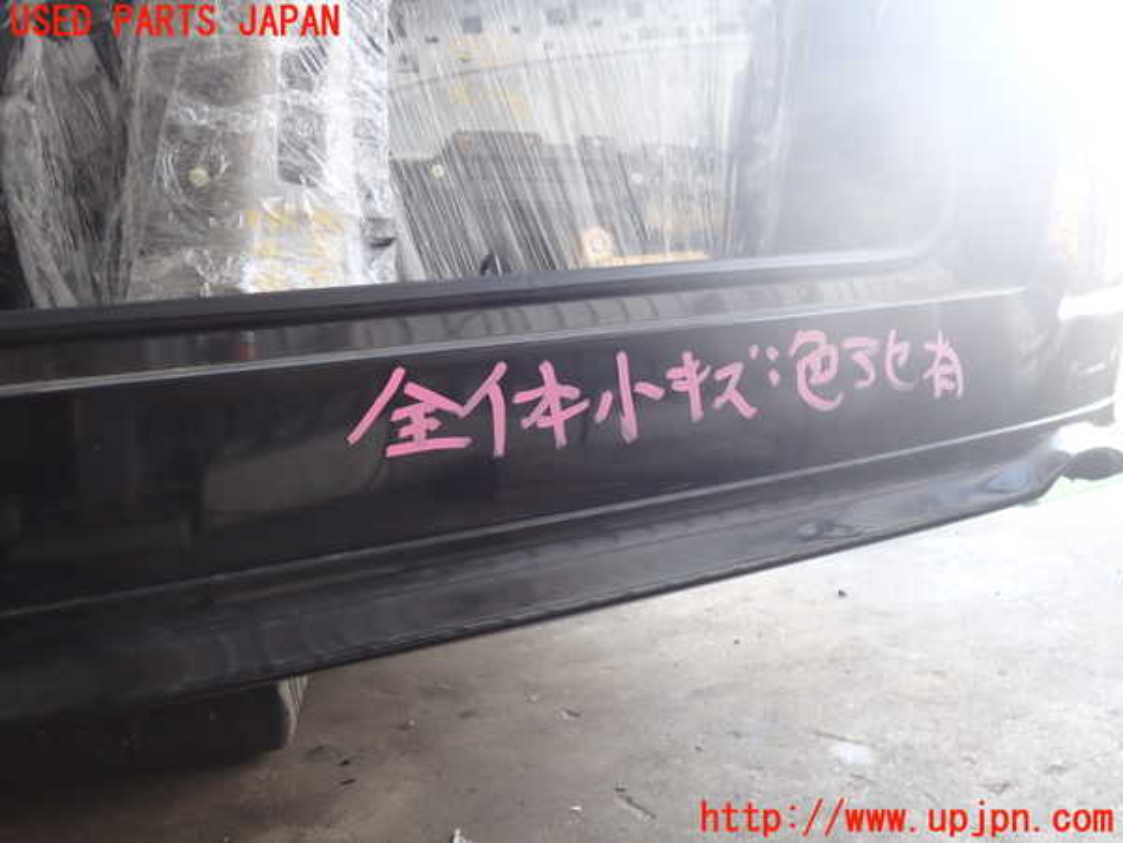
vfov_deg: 46.8
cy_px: 422
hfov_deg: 60.0
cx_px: 562
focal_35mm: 30
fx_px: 973
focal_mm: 5.4
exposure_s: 1/60
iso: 200
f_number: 2.3
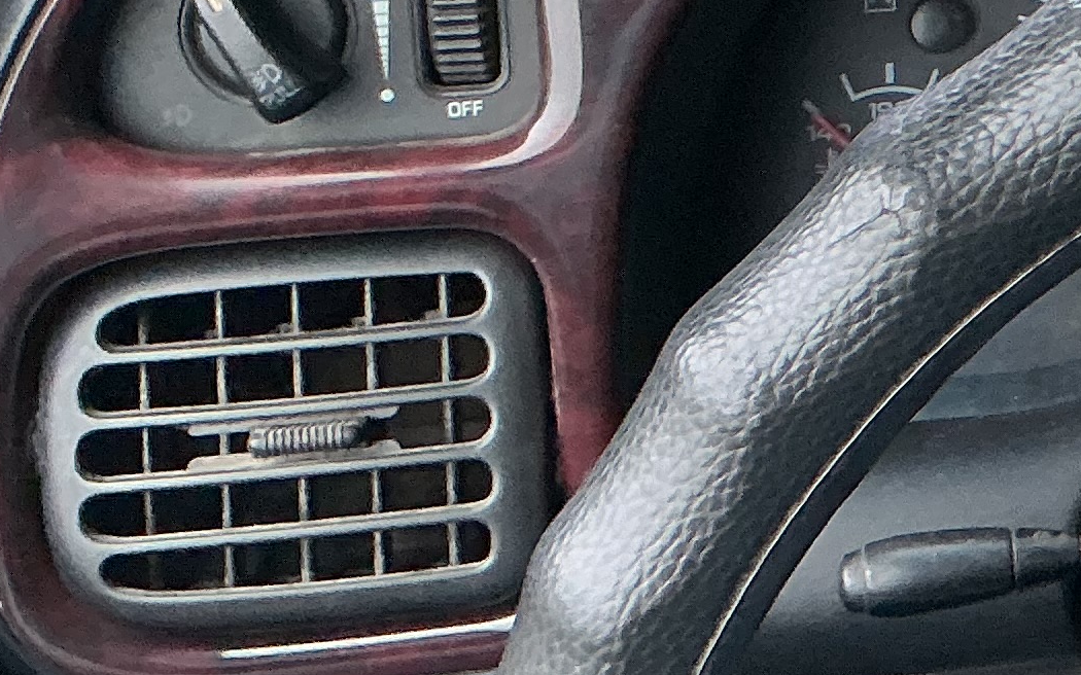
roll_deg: -4.1
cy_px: -244
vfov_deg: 10.8
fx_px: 3476
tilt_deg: -24.7
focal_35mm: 118
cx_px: 1800
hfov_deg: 15.7
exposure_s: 1/60
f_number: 1.8
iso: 50
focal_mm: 3
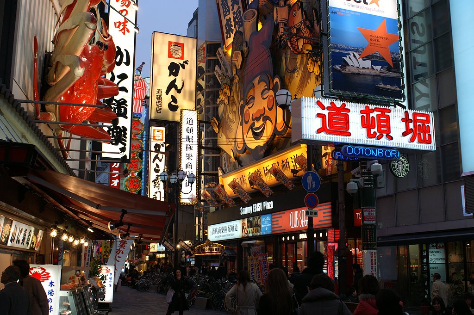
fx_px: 553
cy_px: 158
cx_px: 237
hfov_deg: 46.4
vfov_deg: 31.8
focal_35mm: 42
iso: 400
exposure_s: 1/100
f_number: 4.5
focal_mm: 28
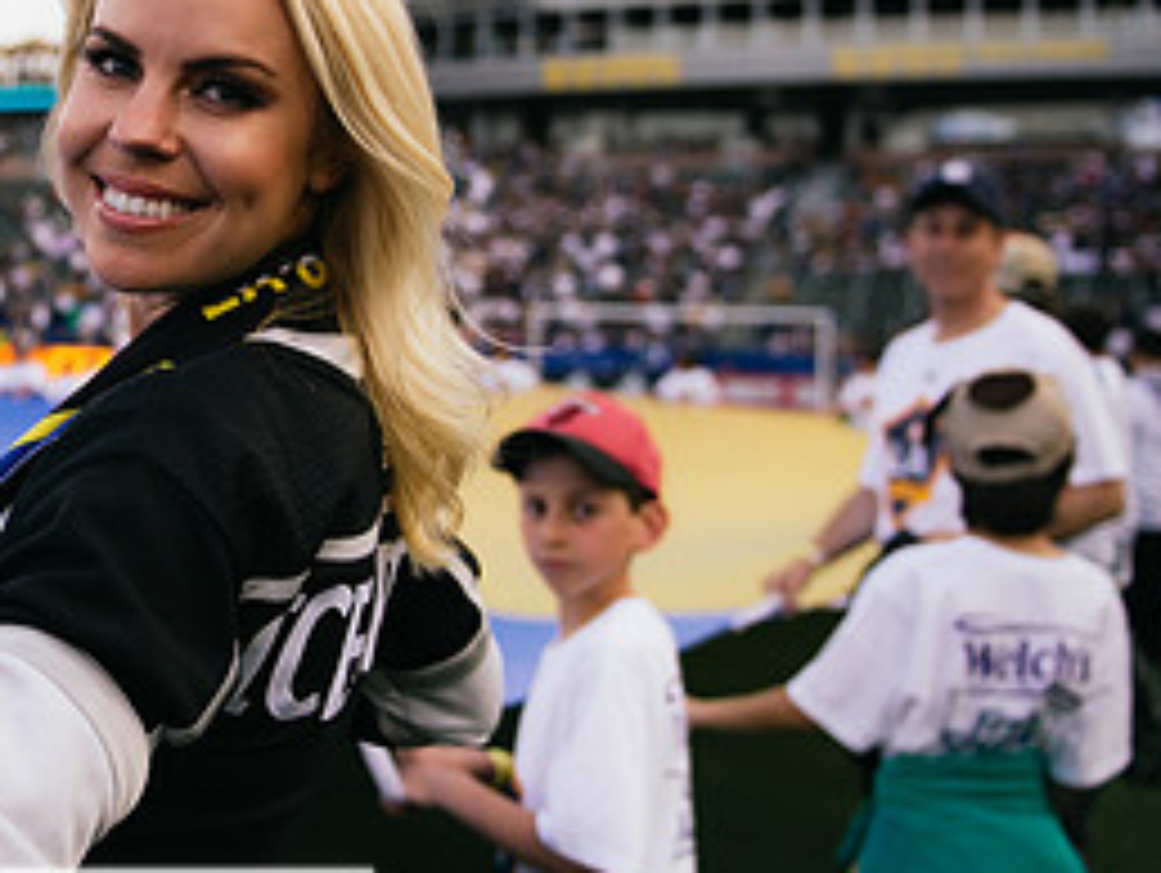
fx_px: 2249
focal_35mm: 67
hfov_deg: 27.6
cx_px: 54
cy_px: 254
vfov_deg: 21.8
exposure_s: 1/3200
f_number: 2.8
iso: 400
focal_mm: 31
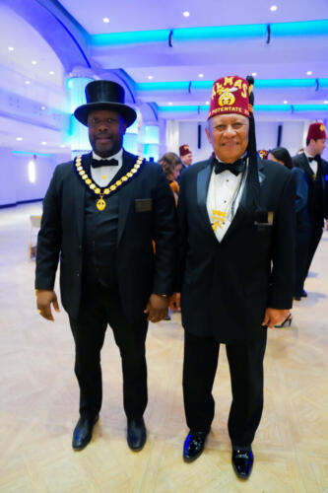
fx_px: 328
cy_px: 246
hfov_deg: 53.1
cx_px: 164
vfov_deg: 73.8
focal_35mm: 24
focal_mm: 24
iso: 8000
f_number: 4
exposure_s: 1/160
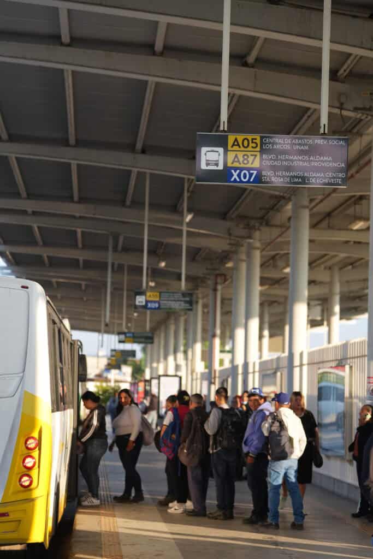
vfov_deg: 24.8
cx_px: 186
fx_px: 1274
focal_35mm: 82
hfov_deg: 16.7
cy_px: 280
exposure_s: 1/13
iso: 1000
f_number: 2.8
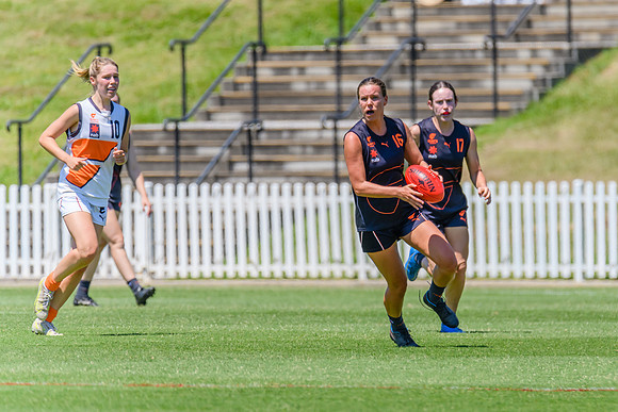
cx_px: 392
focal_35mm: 761
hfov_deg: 2.7
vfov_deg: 1.8
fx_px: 13066
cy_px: 178
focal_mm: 600
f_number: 8
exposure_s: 1/2000
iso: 800
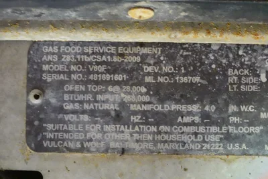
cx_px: 134
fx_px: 432
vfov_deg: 23.4
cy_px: 90
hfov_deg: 34.5
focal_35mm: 58
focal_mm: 21.56
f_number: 11
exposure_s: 1/5
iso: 6400
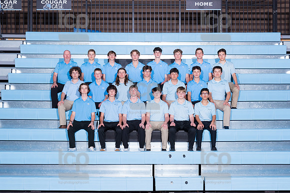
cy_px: 103
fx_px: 506
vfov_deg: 21.7
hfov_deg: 32.0
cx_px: 143
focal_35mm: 63
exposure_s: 1/250
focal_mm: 55
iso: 640
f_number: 7.1
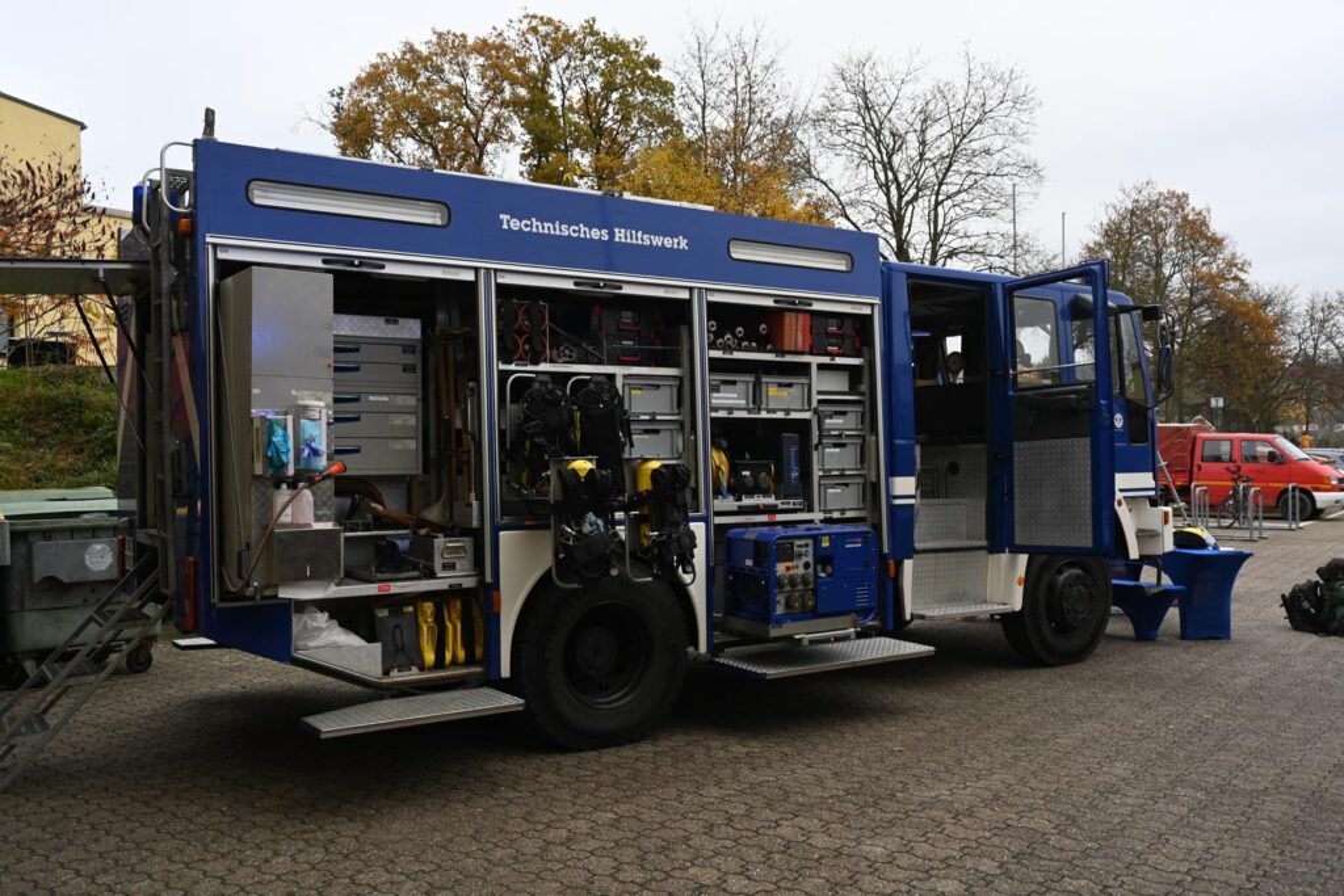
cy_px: 448
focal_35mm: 31
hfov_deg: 60.7
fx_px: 1148
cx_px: 672
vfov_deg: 42.7
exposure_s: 1/100
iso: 100
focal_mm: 20.5
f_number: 5
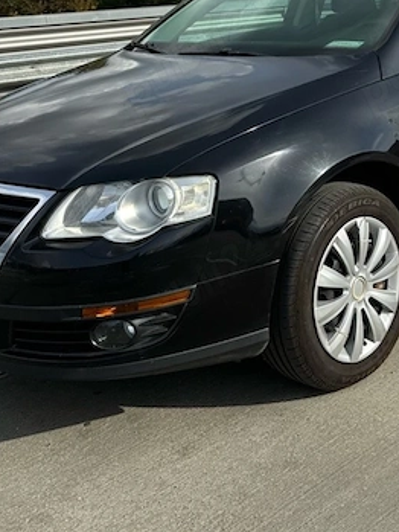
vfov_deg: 33.4
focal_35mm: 55
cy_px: 70
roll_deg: +2.9
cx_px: 282
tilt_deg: -3.6
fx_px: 845
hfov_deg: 26.3
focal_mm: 6.86
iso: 80
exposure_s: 1/4762
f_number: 1.78
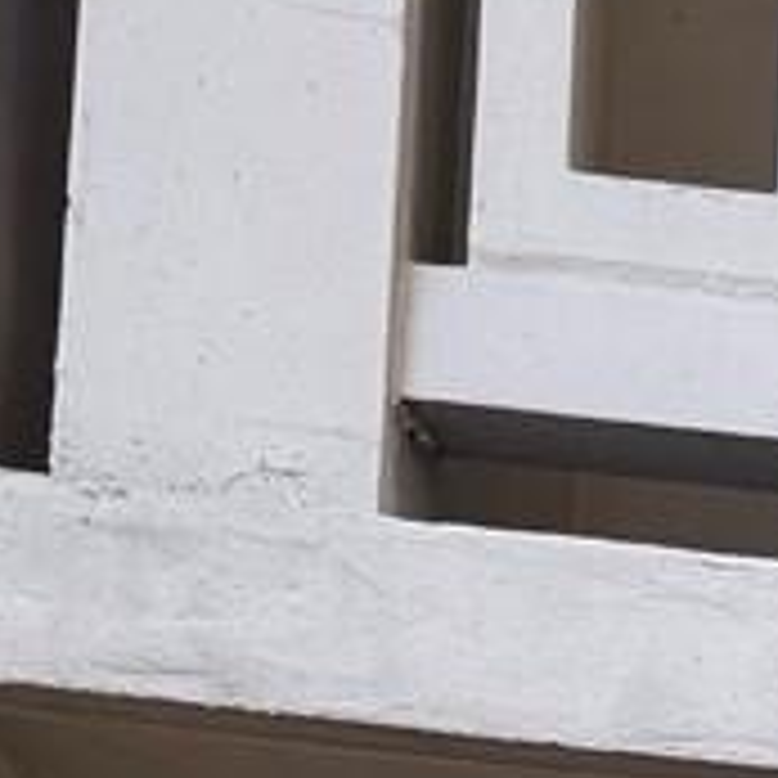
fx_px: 4984
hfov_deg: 7.3
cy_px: 2060
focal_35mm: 196
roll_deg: -0.4
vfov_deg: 8.0
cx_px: 2788
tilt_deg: +3.9
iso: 80
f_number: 1.78
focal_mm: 6.76
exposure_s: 1/477
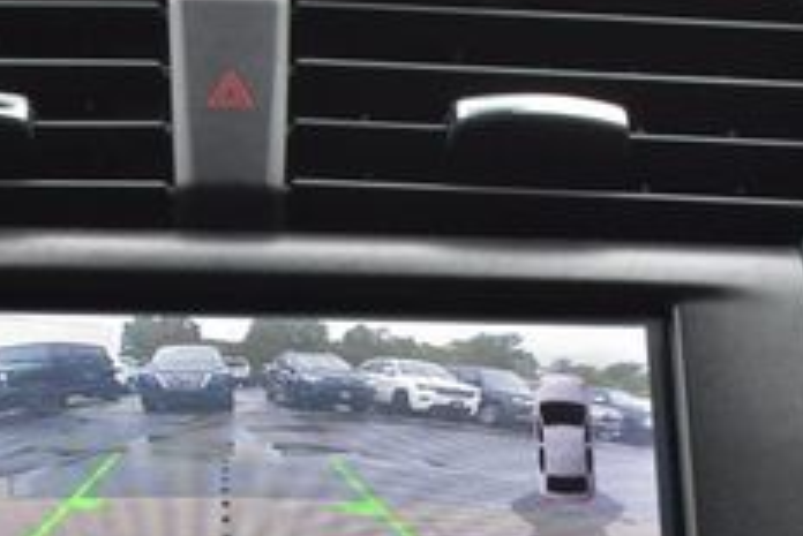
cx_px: 208
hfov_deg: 19.6
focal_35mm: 103
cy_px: 571
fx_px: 2307
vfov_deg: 13.0
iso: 400
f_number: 7.1
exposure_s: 1/40
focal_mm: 25
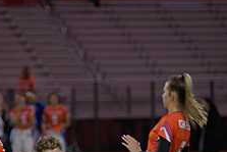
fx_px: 2707
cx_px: 70
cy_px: 192
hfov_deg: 4.8
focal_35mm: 429
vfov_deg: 3.2
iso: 450
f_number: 2.8
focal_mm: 165
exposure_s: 1/200
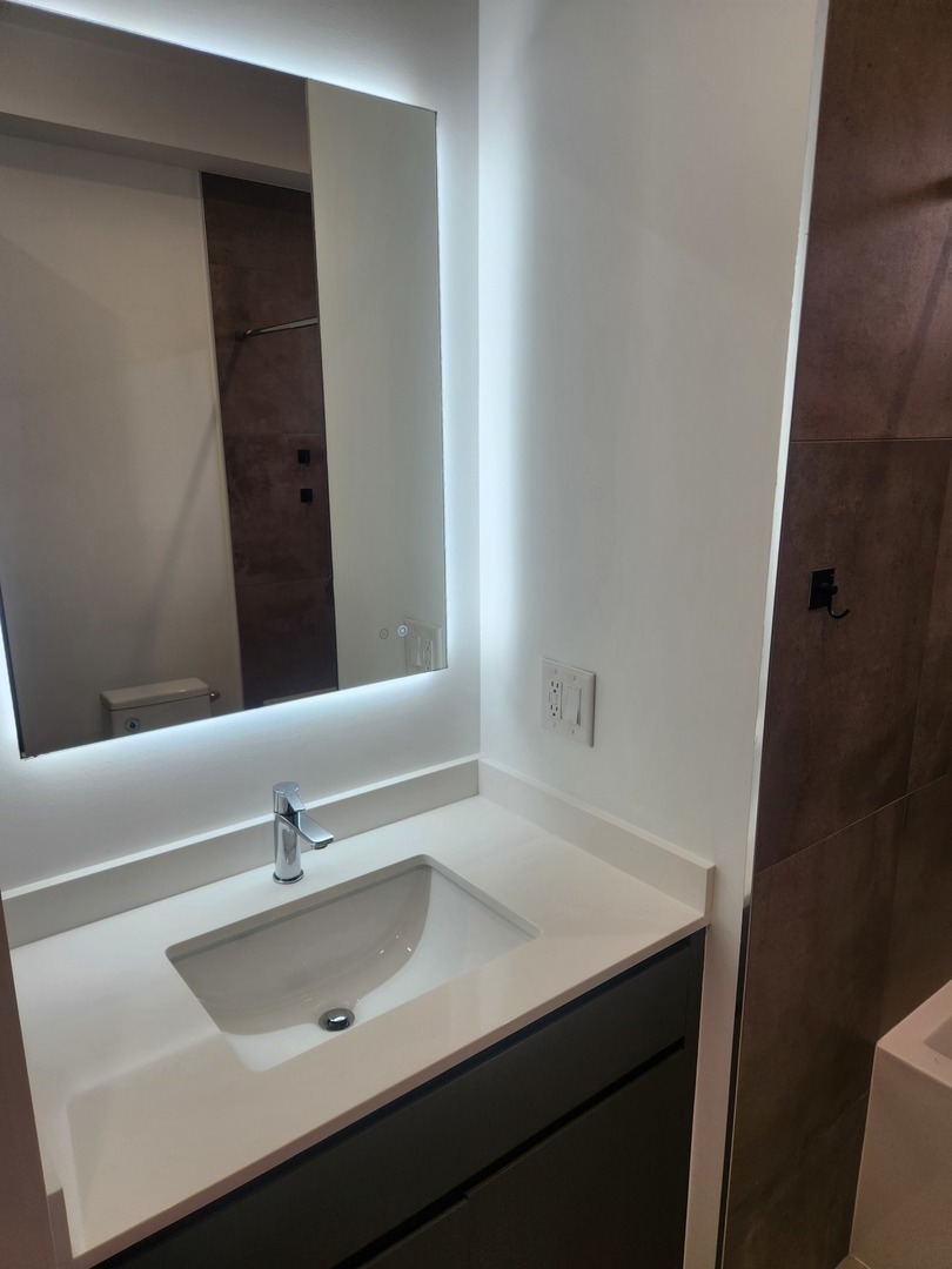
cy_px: 634
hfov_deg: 58.9
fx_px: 843
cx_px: 476
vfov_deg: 73.9
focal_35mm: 23
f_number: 1.8
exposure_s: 1/120
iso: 32
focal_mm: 5.4
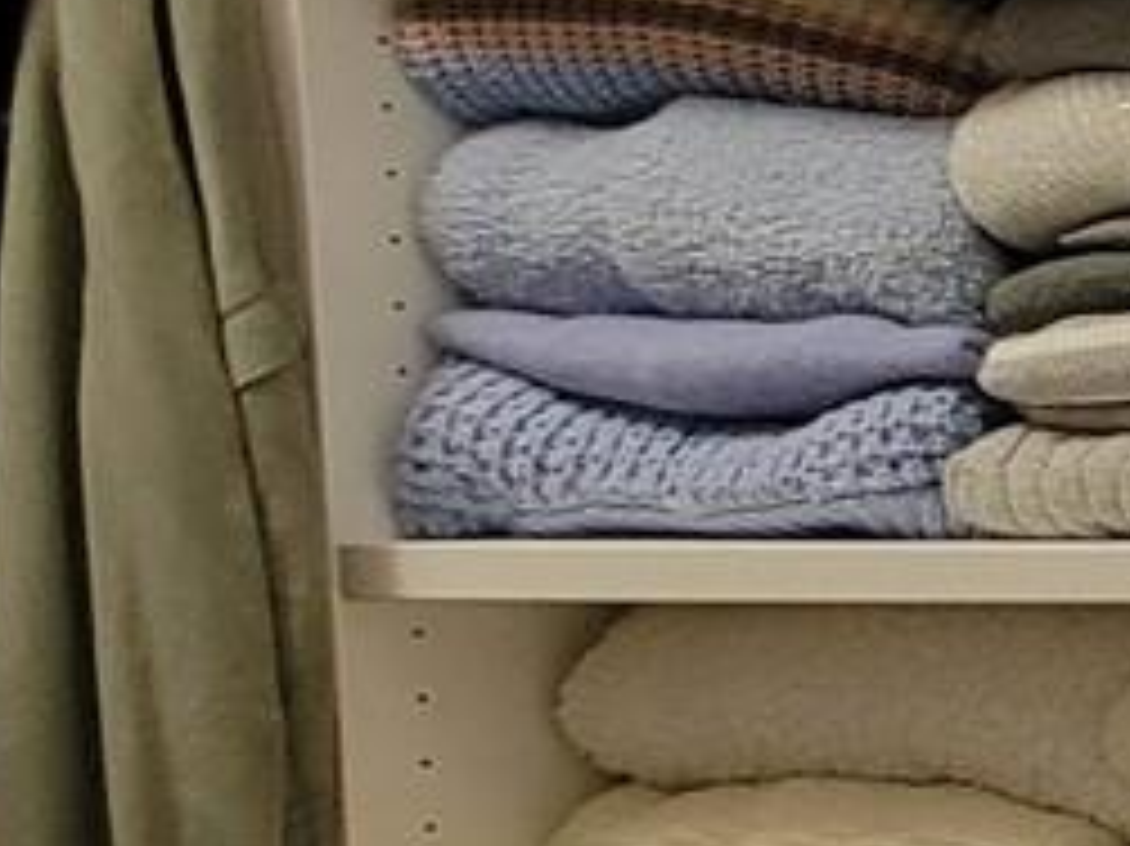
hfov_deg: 10.9
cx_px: 3539
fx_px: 2708
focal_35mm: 83
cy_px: 612
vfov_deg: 17.7
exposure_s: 1/60
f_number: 2.2
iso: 250
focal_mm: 2.2
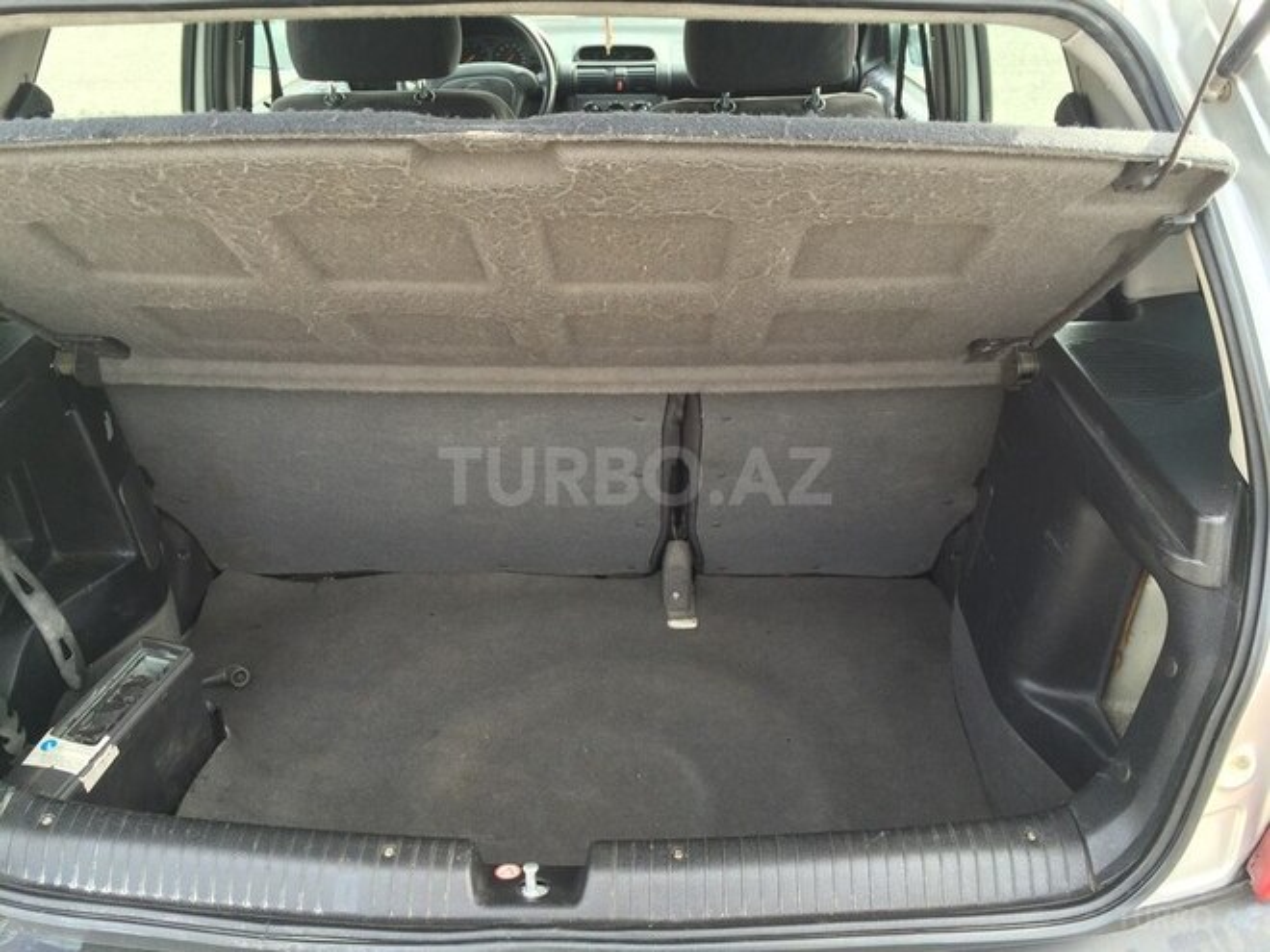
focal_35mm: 29
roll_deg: +1.1
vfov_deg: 48.2
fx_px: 1064
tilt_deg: -29.4
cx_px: 635
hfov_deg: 61.7
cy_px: 476
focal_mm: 4.15
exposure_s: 1/100
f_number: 2.2
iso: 40
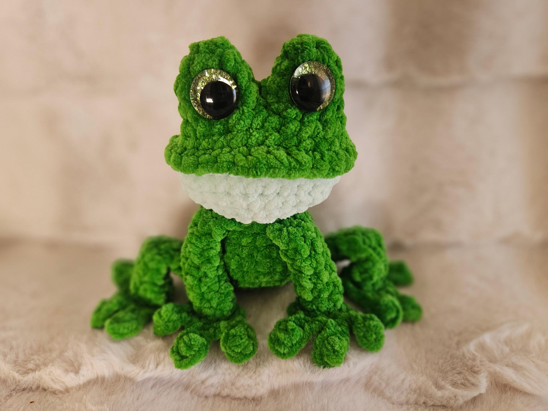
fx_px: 364
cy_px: 206
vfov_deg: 58.9
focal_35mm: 23
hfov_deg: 73.9
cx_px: 274
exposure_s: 1/120
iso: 320
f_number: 1.8
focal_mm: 5.4
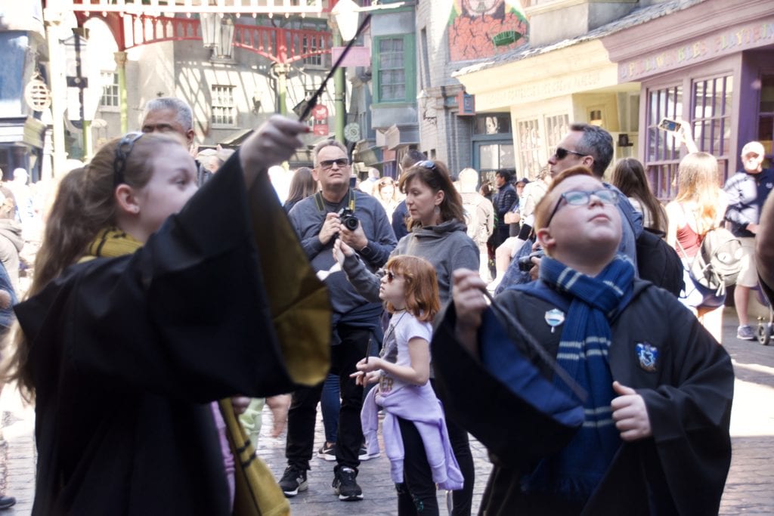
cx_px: 387
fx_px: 1677
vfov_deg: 17.5
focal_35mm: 78
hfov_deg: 26.0
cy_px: 258
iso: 250
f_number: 6.3
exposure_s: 1/50
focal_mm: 52
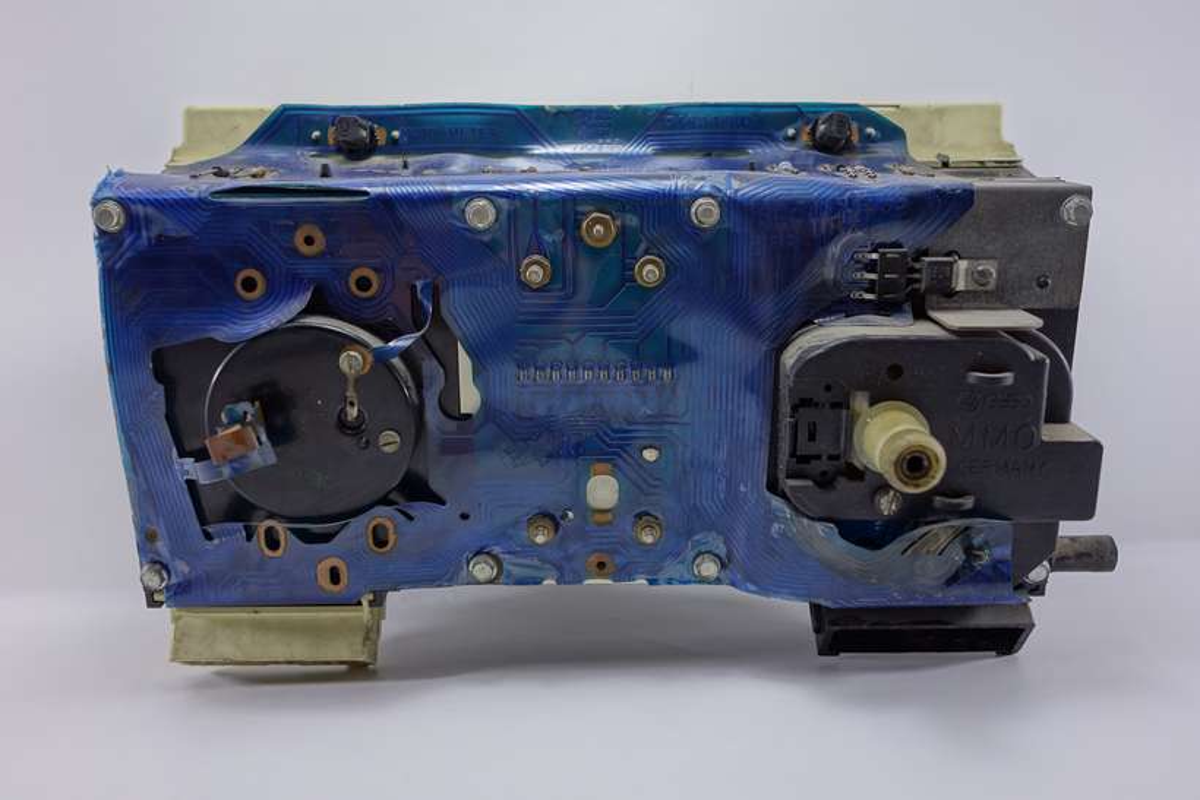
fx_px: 1100
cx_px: 600
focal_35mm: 33
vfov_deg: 40.0
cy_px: 400
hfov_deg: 57.2
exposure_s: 1/60
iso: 125
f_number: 2.5
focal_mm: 12.32
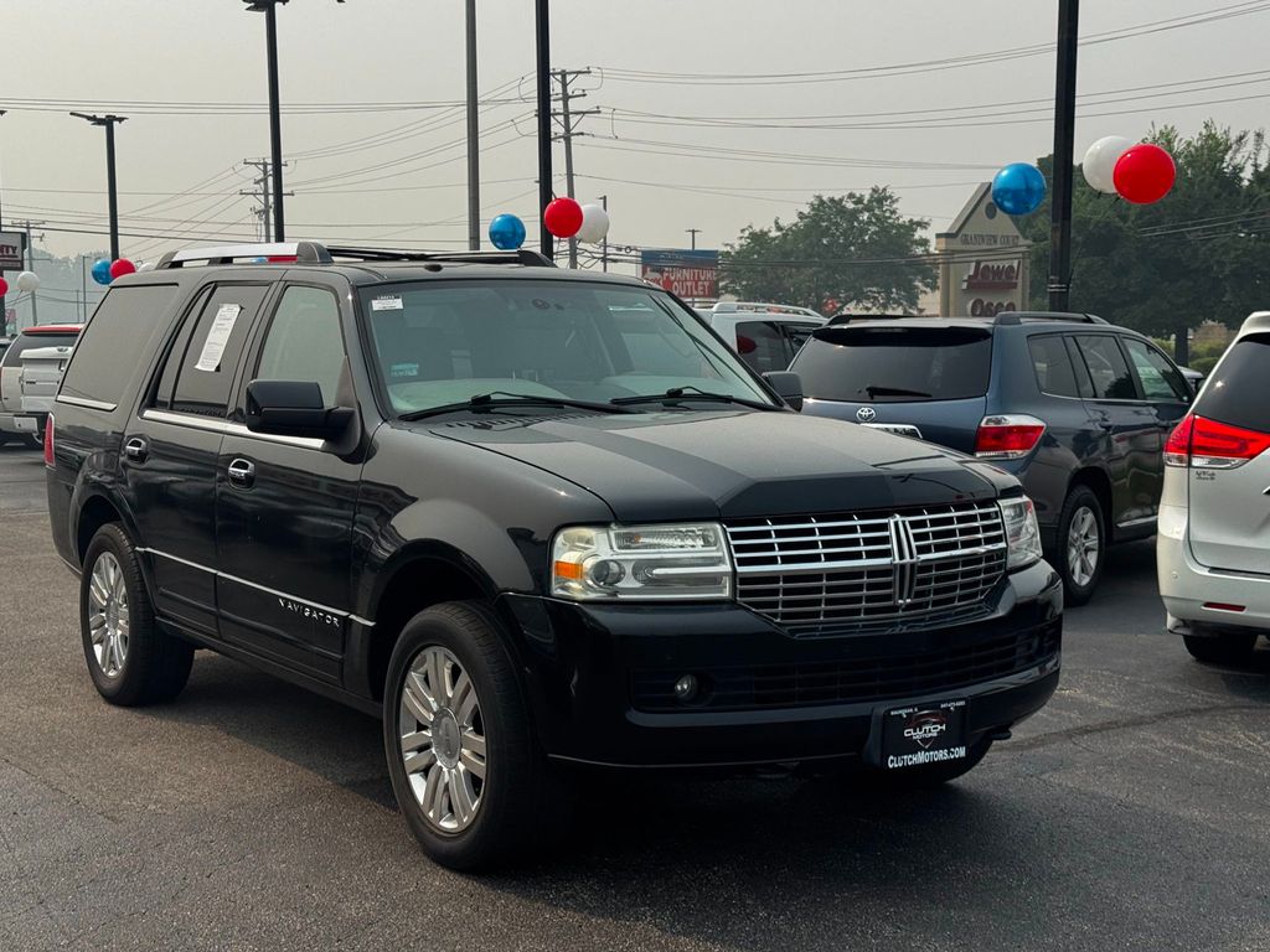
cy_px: 476
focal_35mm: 48
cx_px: 635
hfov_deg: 39.7
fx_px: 1761
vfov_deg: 30.3
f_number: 1.78
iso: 64
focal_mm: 6.76
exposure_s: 1/5848
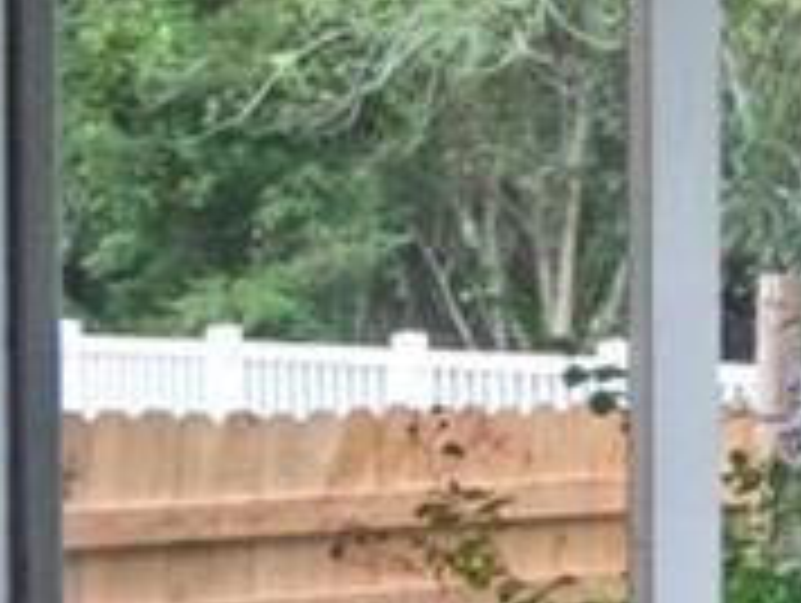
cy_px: 270
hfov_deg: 12.0
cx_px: 1719
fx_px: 3297
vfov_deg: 10.4
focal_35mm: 142
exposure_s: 1/200
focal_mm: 11
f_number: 9
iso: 1600
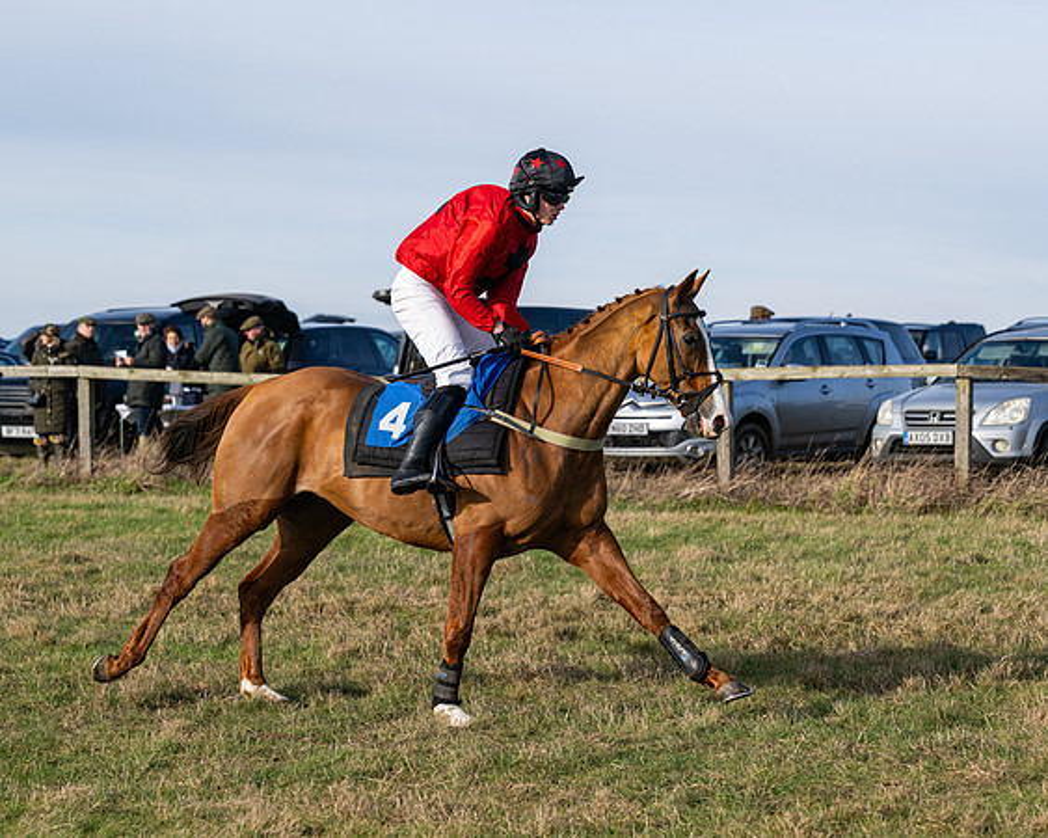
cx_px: 518
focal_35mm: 111
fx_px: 3441
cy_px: 431
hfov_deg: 17.3
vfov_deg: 13.9
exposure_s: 1/3200
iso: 400
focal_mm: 92
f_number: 5
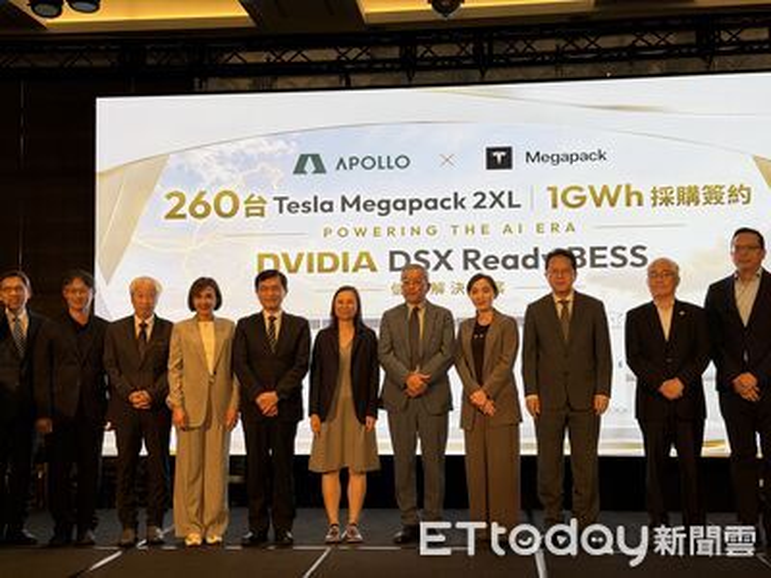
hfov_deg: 39.7
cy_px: 289
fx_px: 1069
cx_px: 386
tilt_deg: +4.4
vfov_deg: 30.3
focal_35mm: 48
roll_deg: +0.9
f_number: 1.78
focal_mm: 6.76
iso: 50
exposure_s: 1/120
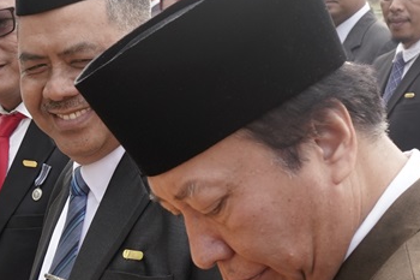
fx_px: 1446
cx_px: -1
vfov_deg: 10.9
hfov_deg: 16.2
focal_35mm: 124
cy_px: 302
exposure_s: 1/125
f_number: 8
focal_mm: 28
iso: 400
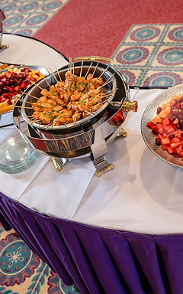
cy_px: 147
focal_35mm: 40
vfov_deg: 49.3
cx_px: 126
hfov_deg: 31.7
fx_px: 319
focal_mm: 26
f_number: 3.5
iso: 320
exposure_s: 1/80
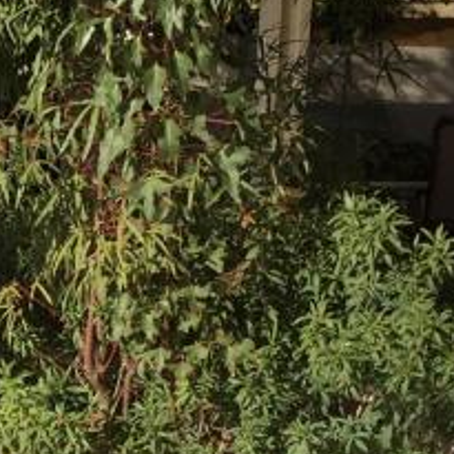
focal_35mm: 128
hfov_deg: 12.9
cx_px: -228
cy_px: 376
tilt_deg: -4.8
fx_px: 1899
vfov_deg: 13.5
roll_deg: -2.9
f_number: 2.2
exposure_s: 1/1647
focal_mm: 4.15
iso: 32
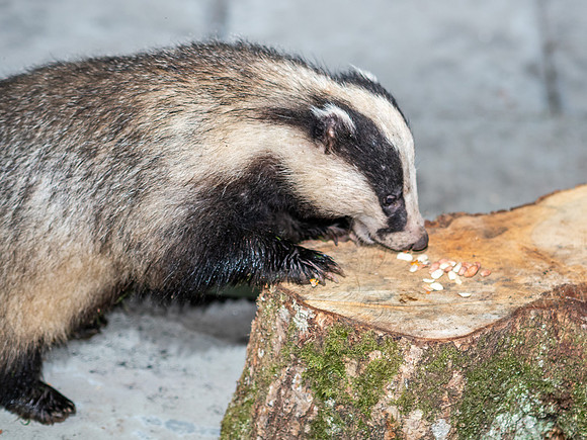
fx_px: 1980
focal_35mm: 117
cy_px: 176
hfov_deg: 16.8
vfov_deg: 12.7
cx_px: 381
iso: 400
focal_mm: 45
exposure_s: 1/160
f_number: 1.8
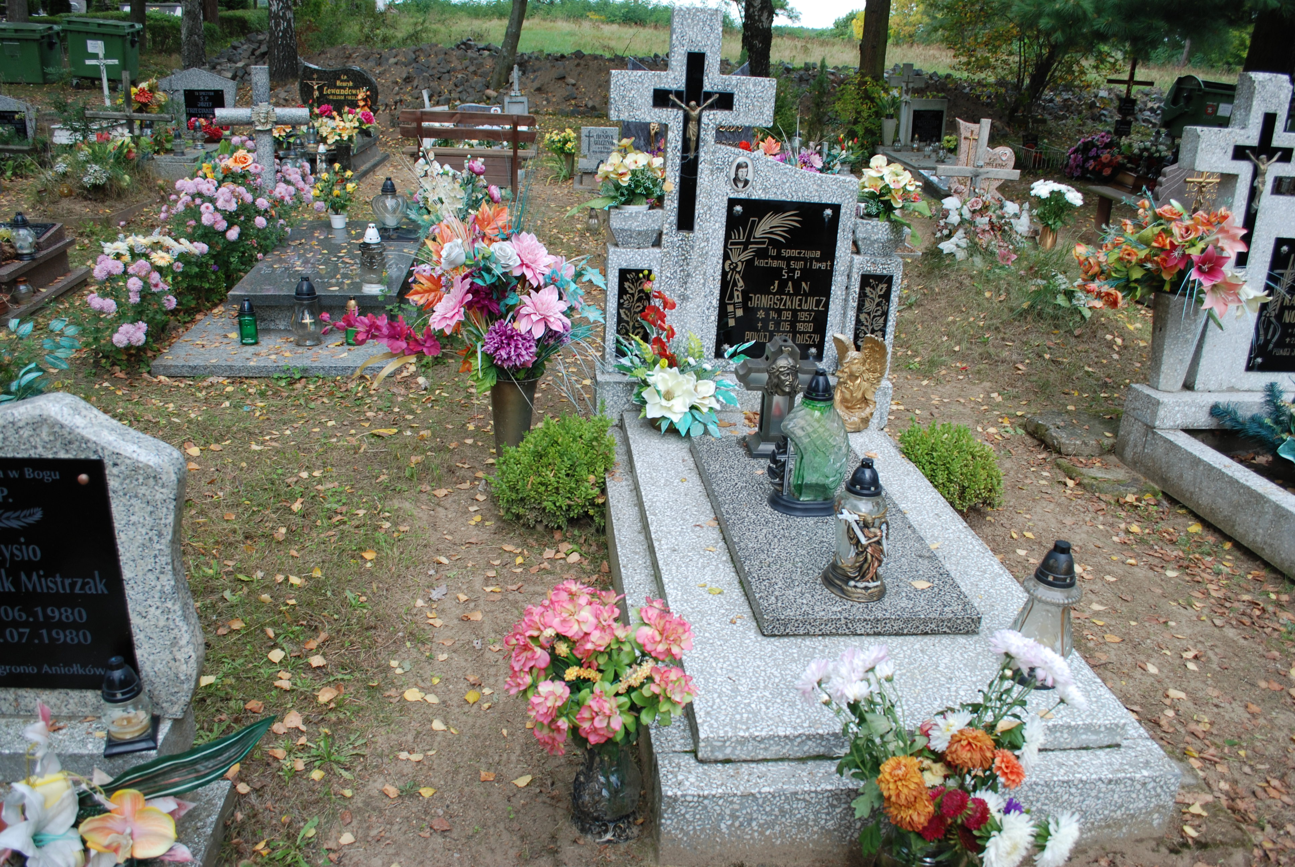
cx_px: 648
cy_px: 434
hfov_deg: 67.3
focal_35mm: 27
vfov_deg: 48.0
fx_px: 972
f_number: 5.6
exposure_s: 1/125
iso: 140
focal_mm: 18
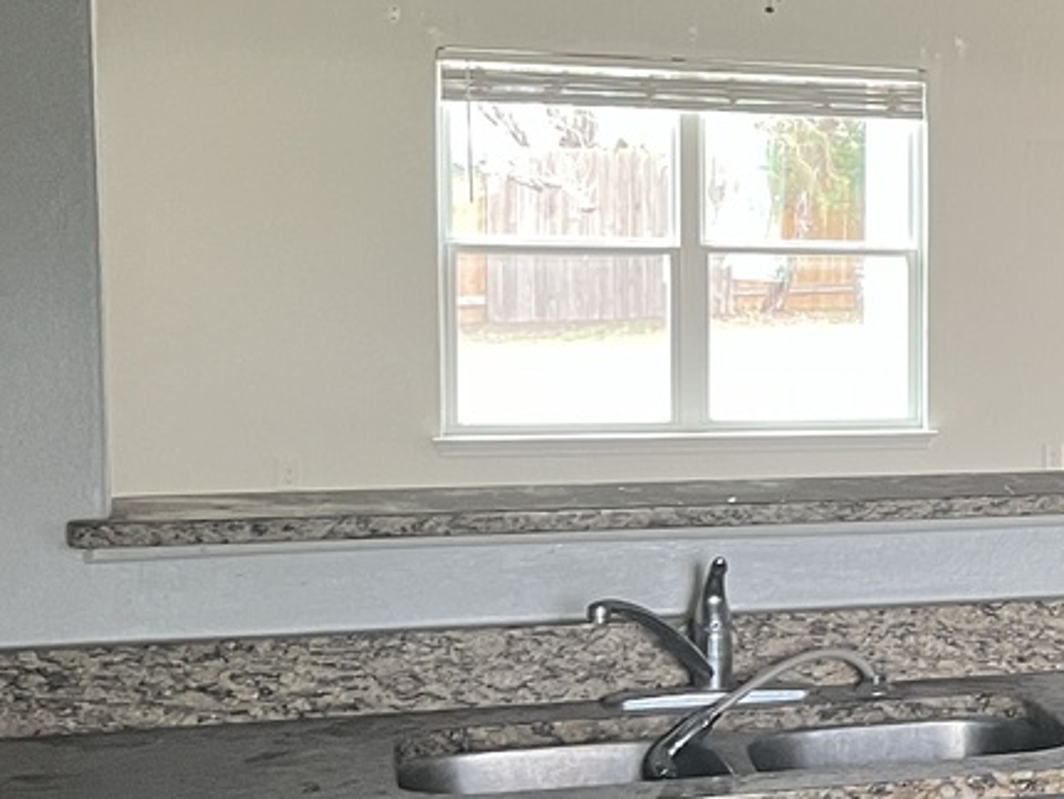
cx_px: 1727
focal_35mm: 87
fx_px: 2676
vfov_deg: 17.0
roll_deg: -1.7
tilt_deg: -5.6
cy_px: 398
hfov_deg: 18.9
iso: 200
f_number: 1.5
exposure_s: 1/60
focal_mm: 5.7
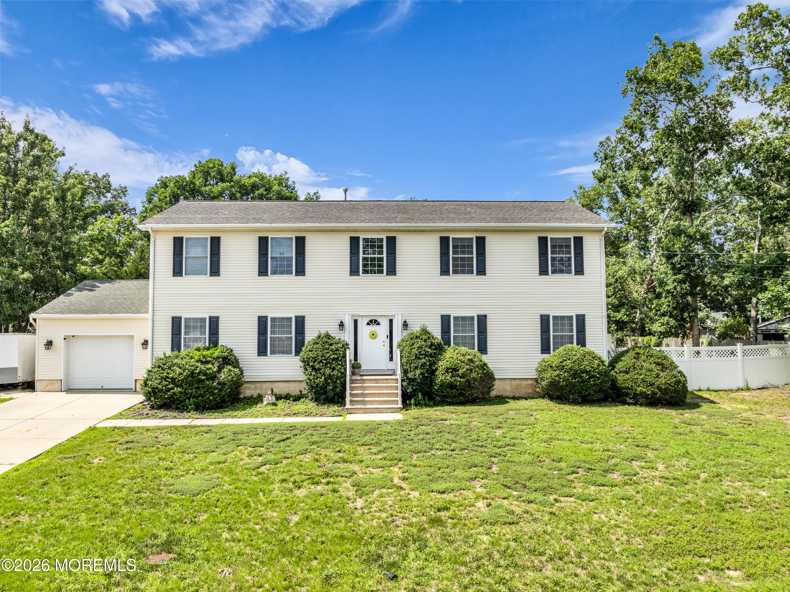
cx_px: 395
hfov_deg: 71.6
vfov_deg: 56.8
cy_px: 296
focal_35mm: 24
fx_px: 547
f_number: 2.8
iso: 110
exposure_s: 1/2500
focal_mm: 12.29
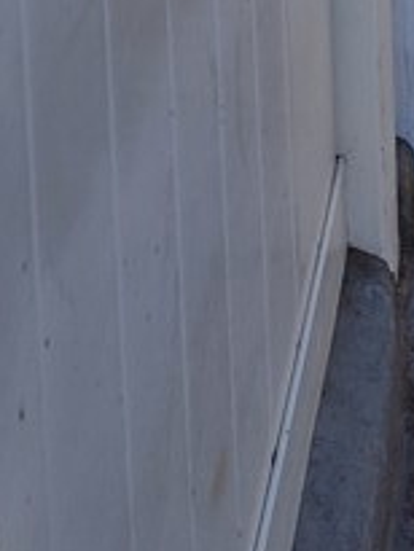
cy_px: -624
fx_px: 1832
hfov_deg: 12.2
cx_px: 637
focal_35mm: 115
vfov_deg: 13.9
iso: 12
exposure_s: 1/606
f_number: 1.8
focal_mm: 6.4
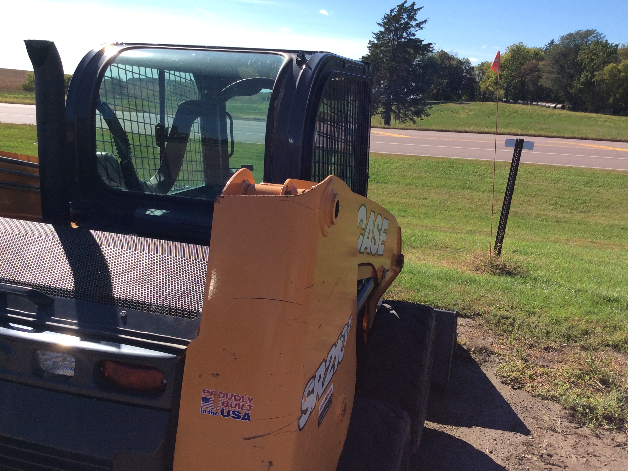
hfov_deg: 55.4
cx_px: 307
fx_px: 599
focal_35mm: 33
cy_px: 238
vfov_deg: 42.9
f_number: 2.4
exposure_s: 1/1506
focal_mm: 3.3
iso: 32
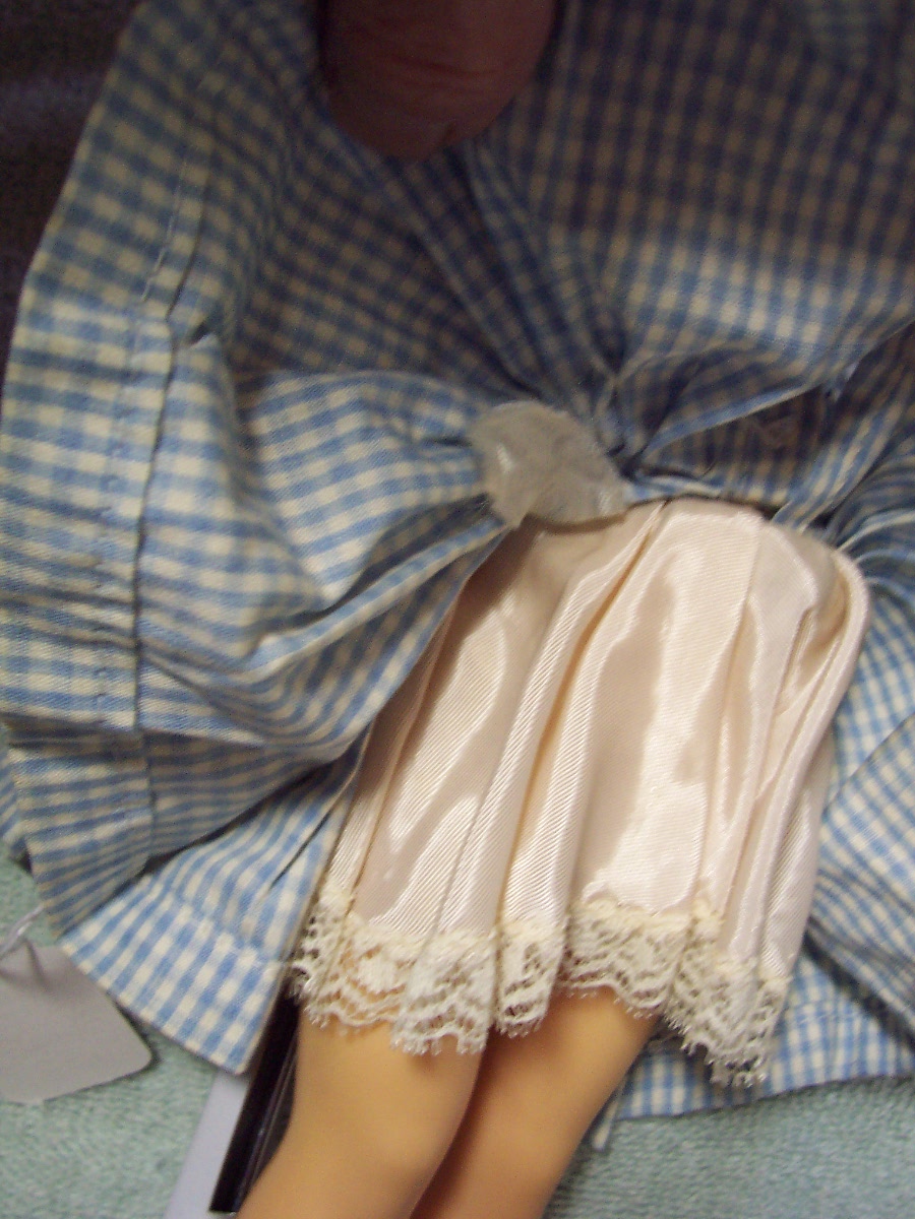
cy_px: 610
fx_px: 1304
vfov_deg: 50.1
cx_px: 458
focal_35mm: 37
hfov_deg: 38.7
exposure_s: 1/20
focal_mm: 5.6
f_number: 2.8
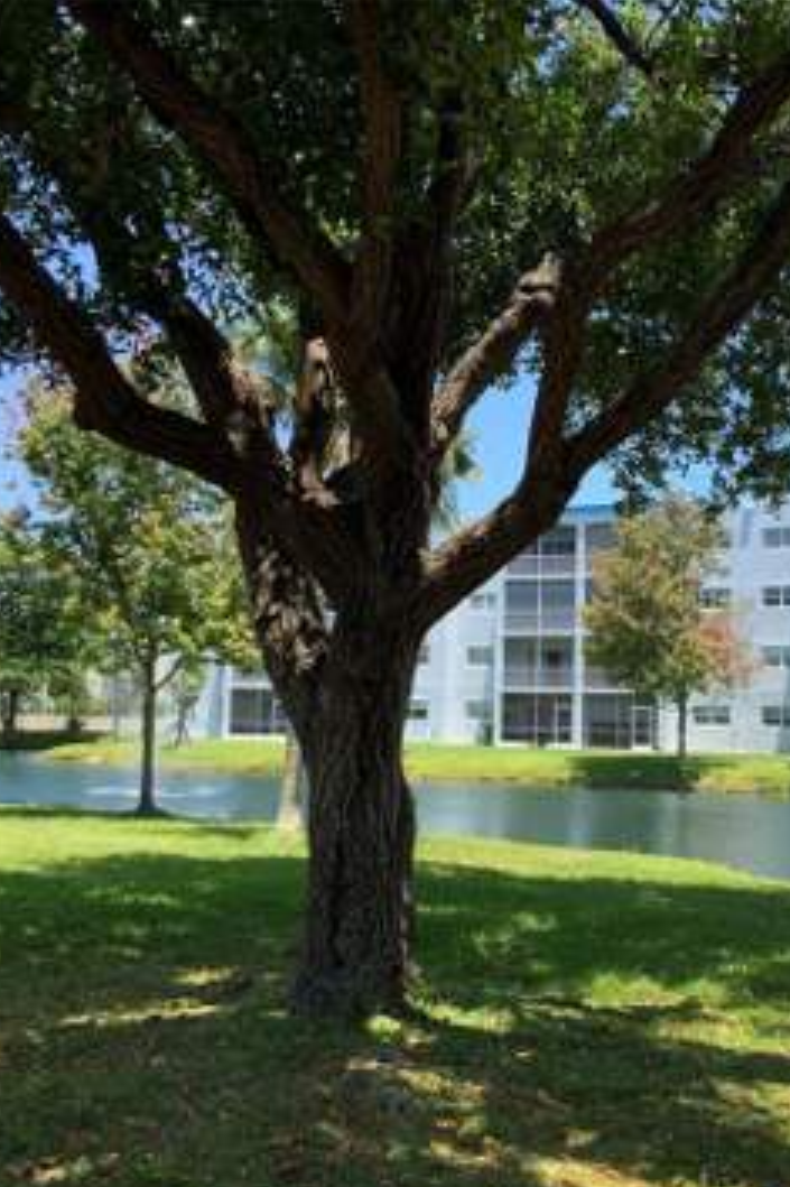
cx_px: 538
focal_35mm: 41
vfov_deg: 47.4
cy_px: 602
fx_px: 1351
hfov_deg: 32.3
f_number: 1.8
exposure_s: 1/829
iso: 16
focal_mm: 3
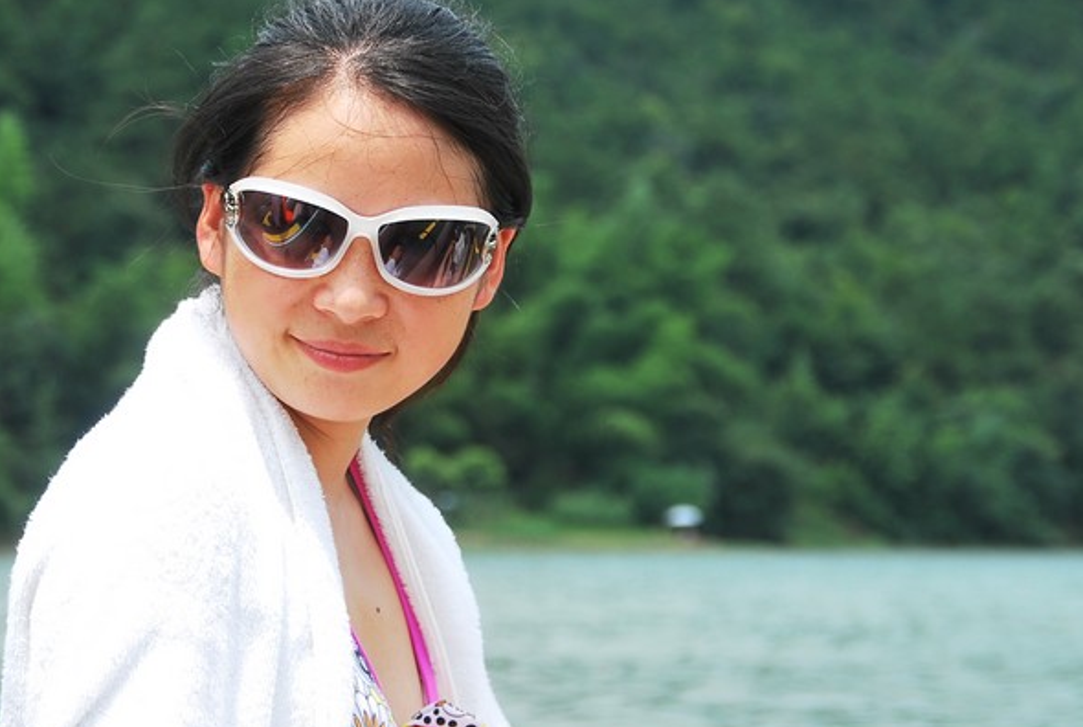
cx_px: 396
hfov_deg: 13.8
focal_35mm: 149
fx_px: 4484
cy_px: 279
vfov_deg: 9.3
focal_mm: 65
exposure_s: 1/400
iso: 100
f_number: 6.3
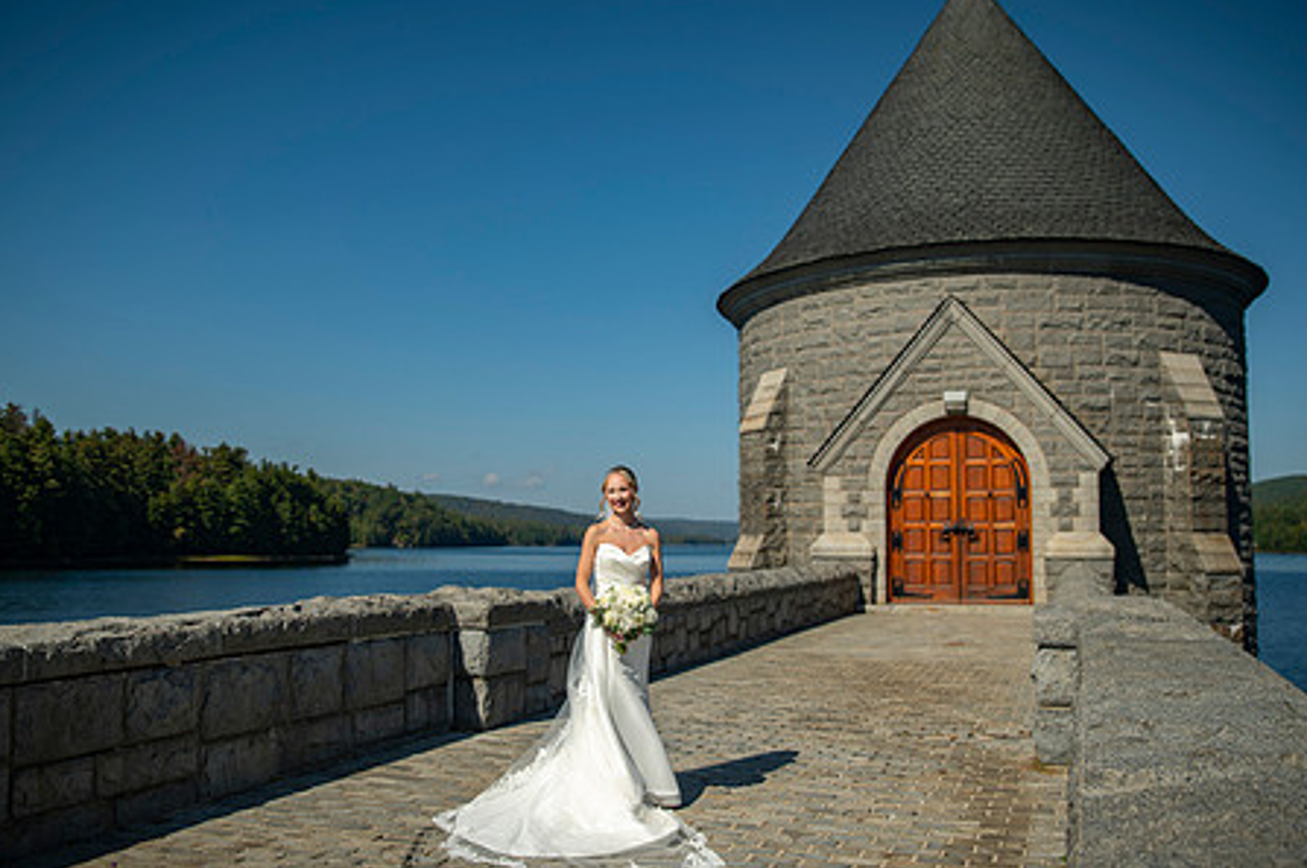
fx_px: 1160
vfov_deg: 41.0
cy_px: 430
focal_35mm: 32
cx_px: 626
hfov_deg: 58.7
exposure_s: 1/3200
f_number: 2.8
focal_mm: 24
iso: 80
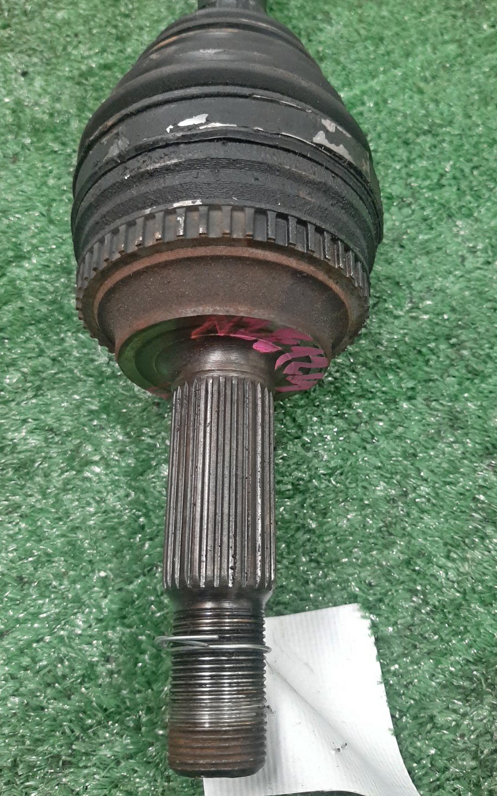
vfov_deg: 66.5
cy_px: 394
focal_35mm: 28
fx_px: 607
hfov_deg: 44.5
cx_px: 264
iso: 190
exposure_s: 1/50
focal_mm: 3.93
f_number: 1.7
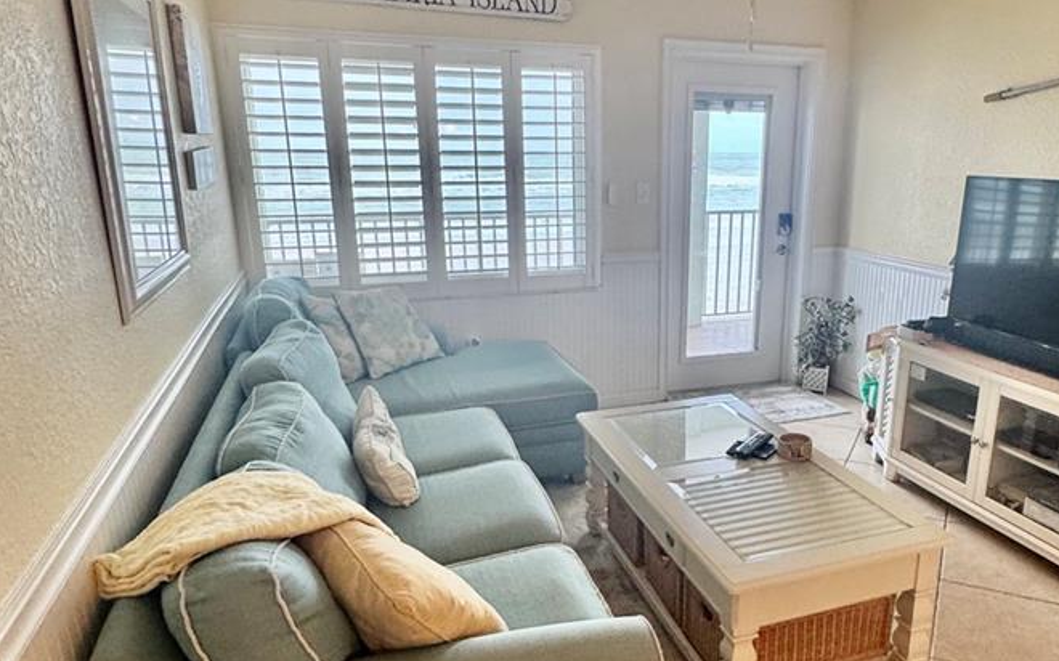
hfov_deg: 67.7
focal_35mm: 27
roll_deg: -0.6
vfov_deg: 45.9
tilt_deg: -14.7
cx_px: 640
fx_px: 779
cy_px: 371
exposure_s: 1/60
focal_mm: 2.22
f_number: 2.2
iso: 250
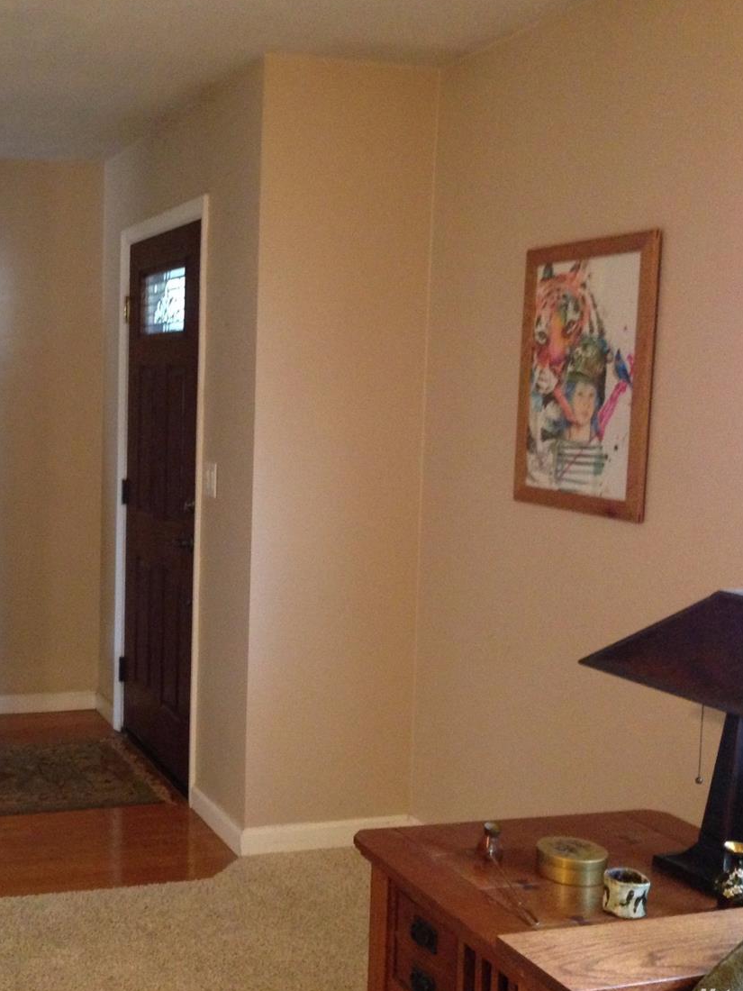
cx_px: 113
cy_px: 500
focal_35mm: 45
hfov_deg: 31.1
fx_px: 1288
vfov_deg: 42.1
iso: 400
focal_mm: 4.12
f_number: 2.4
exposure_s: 1/20
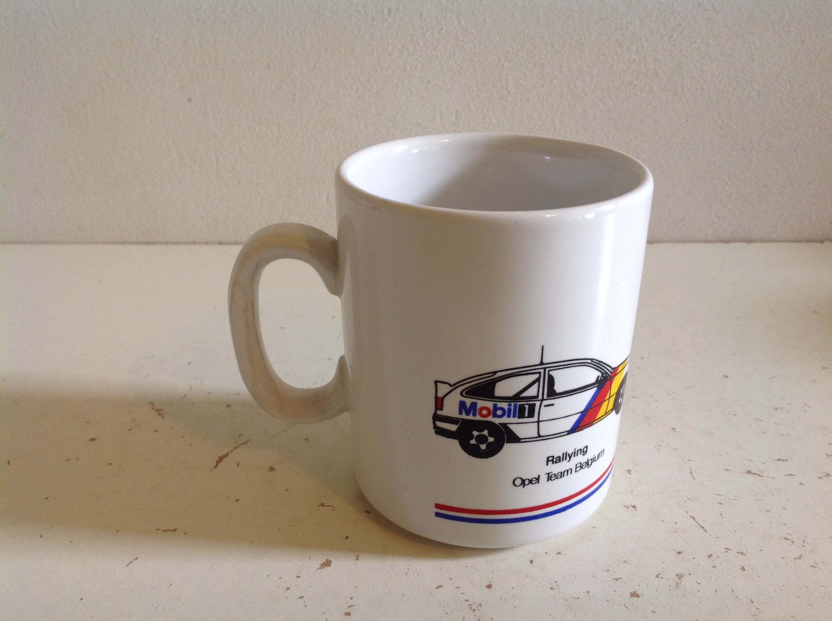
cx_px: 416
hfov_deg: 52.7
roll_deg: -0.3
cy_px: 310
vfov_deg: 40.6
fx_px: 840
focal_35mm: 35
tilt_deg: -23.8
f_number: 2.4
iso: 64
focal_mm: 4.28
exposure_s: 1/15
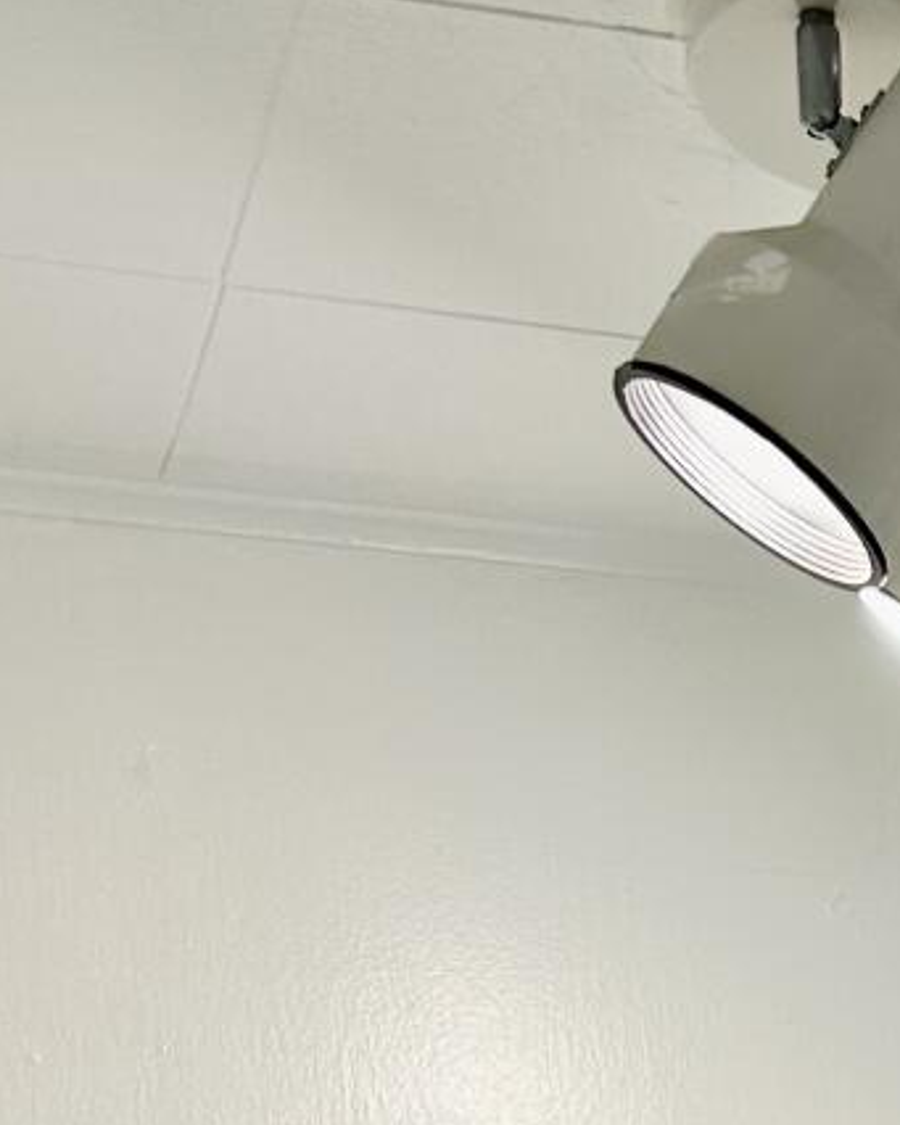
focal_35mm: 110
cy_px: 2271
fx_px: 3661
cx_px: 1357
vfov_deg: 14.4
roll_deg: +0.5
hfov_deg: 13.2
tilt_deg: -7.6
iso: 80
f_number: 1.78
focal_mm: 6.86
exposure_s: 1/120
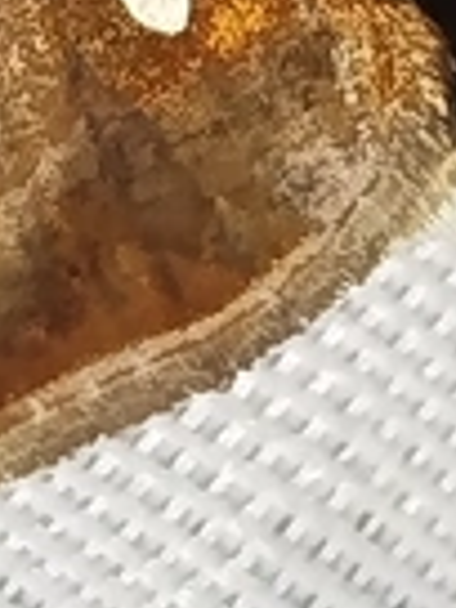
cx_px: 94
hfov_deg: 4.2
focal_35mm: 357
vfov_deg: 5.5
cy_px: -536
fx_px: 6270
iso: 80
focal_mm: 5.31
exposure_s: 1/50
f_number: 1.7
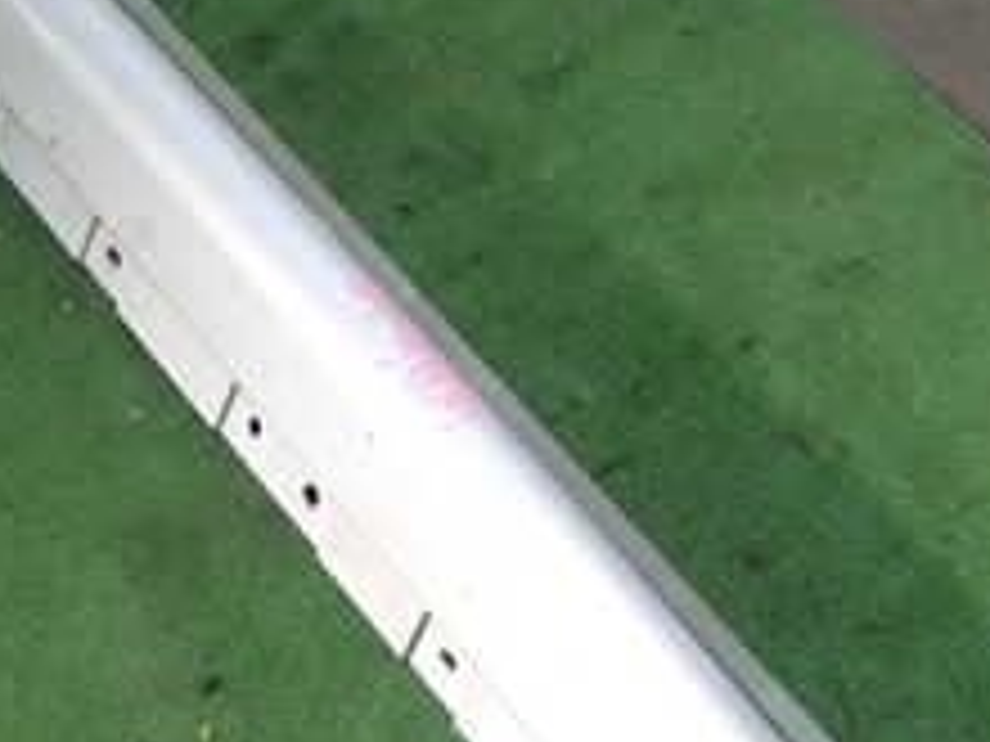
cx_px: 752
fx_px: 2345
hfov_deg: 23.6
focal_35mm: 82
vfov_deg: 17.9
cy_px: 580
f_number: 2.3
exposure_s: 1/30
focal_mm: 5.4
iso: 200
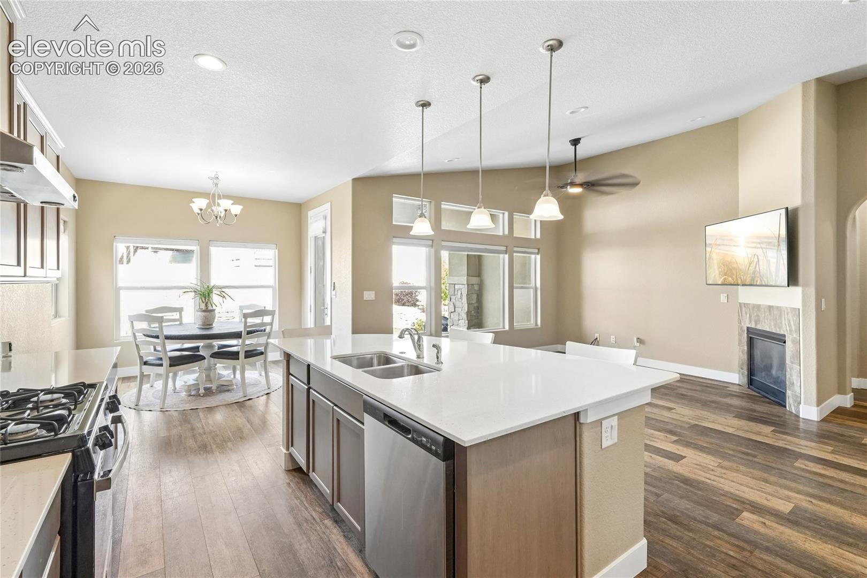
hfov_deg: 100.4
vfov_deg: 77.3
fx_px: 361
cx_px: 434
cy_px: 289
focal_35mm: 15
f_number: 8
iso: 800
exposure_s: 1/5
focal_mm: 10
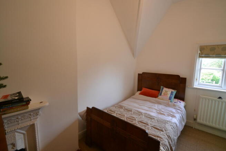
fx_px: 104
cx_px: 113
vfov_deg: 72.1
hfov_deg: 95.0
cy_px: 76
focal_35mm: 16
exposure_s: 1/60
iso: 720
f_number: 3.5
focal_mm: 11
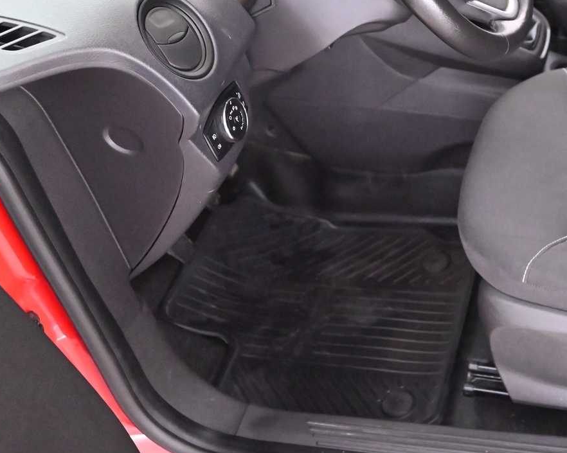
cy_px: 181
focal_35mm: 50
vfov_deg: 30.2
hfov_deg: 35.5
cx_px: 491
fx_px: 839
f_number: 4.5
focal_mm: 29
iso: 16000
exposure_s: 1/60
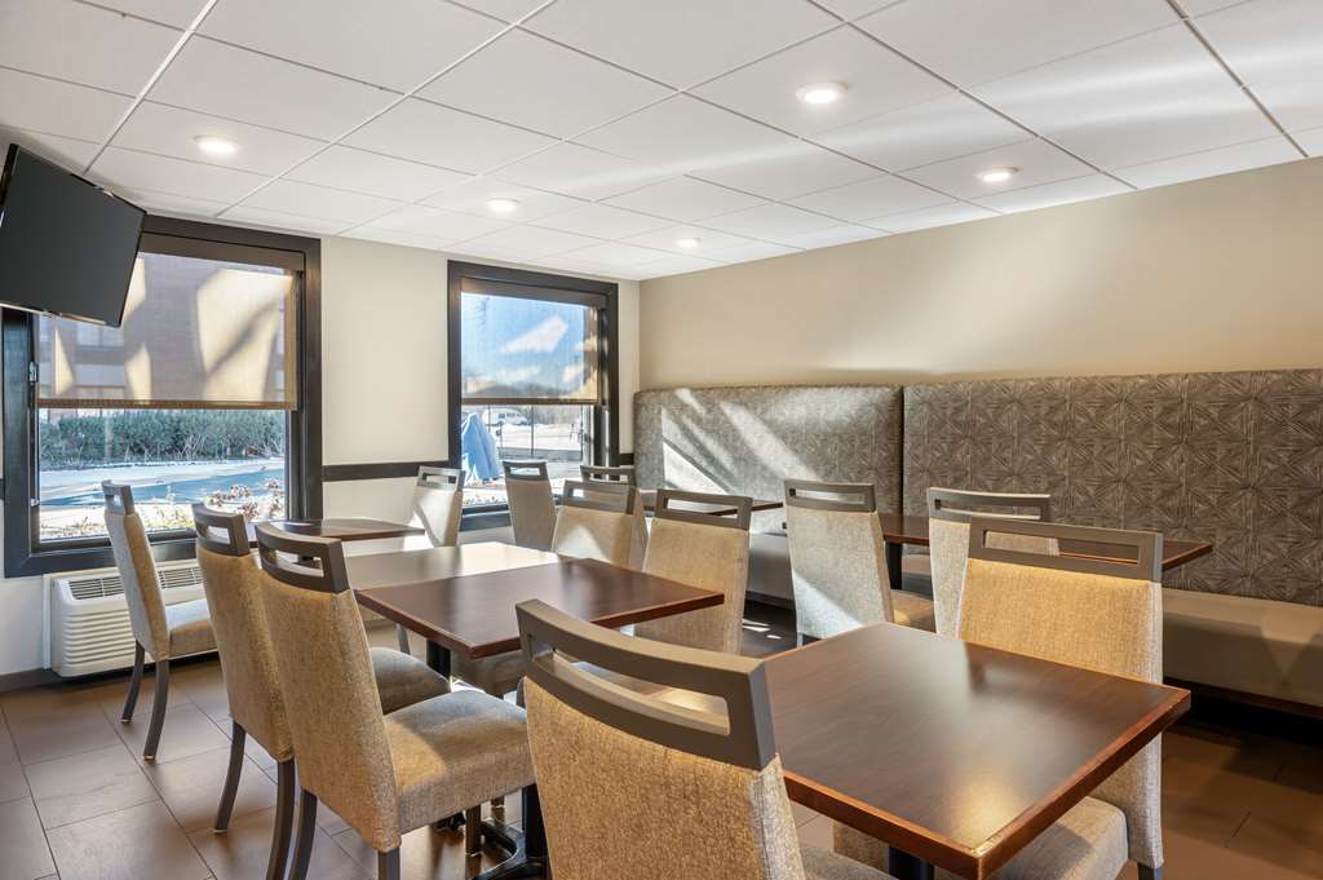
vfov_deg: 59.4
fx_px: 771
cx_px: 662
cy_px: 440
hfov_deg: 81.2
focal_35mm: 21
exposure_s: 1/13
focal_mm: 21
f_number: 10
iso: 200
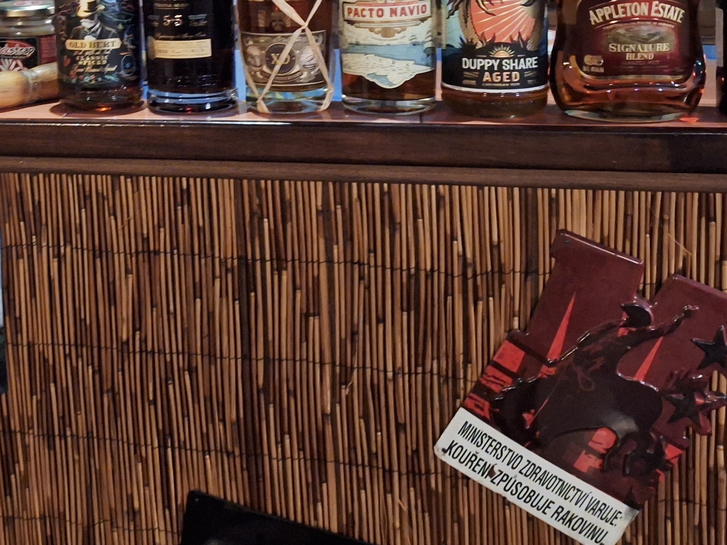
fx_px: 1092
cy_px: 29
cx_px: 72
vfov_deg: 26.8
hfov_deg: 34.7
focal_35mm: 52
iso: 1250
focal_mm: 5.54
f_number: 1.8
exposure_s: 1/14
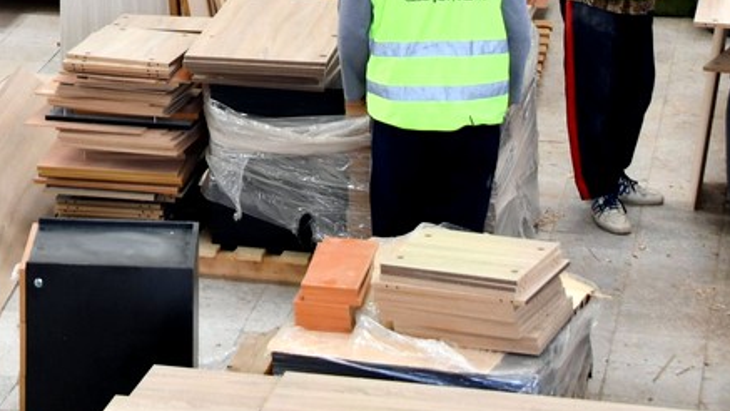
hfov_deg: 13.8
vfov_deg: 7.5
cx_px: -43
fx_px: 2962
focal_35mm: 153
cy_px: -501
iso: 400
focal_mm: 38
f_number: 7.1
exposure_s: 1/80
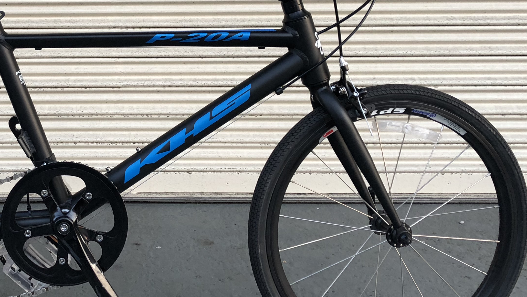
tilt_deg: -9.0
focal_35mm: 57
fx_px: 797
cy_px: 57
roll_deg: +0.2
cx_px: 115
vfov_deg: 20.8
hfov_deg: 35.6
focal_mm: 3.99
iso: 25
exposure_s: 1/30
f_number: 1.8
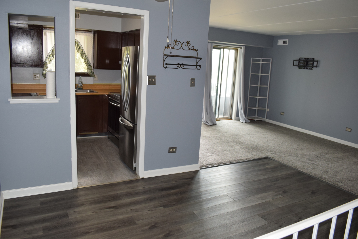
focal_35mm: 27
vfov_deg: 47.9
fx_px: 268
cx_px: 179
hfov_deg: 67.4
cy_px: 120
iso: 800
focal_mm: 18
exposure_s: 1/100
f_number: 5
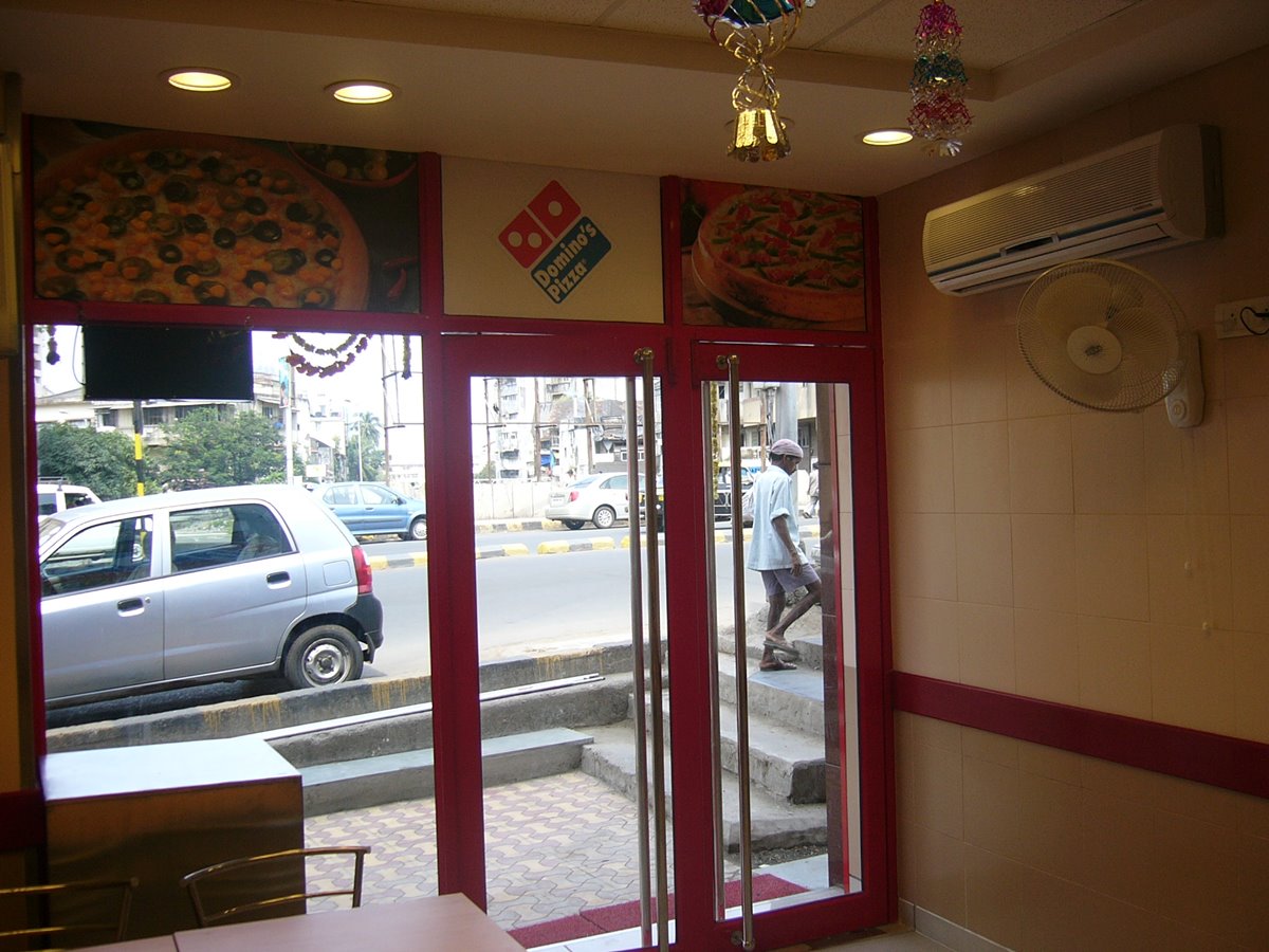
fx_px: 1283
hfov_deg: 52.6
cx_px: 634
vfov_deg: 40.7
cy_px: 476
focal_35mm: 35
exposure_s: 1/200
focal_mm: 5.8
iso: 50
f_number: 2.8
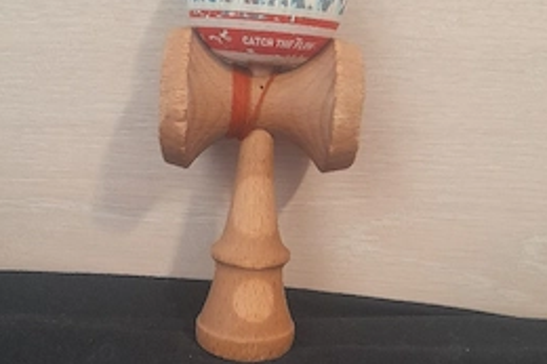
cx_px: 244
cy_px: 246
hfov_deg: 48.4
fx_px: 607
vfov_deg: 33.0
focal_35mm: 40
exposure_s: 1/25
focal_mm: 4.6
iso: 500
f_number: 2
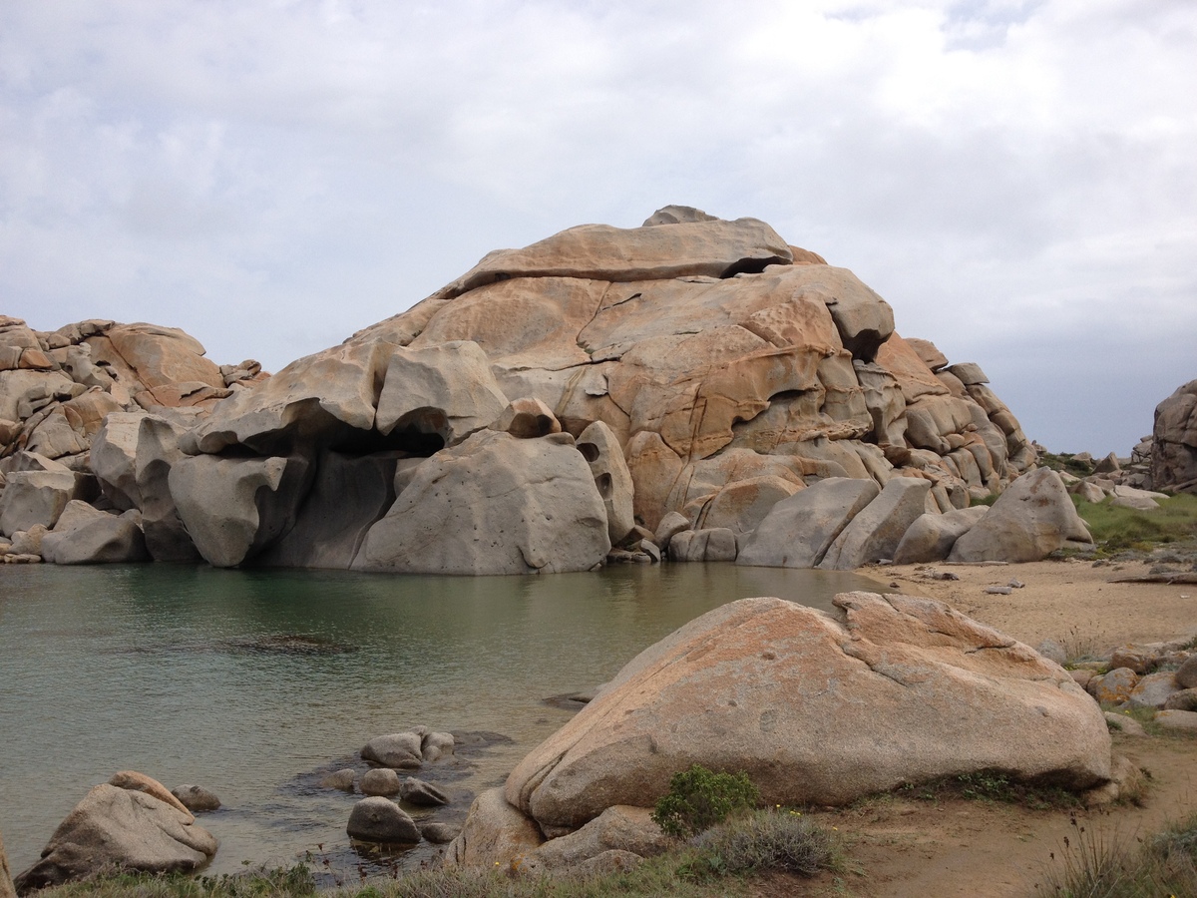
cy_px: 449
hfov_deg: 52.6
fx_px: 1210
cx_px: 598
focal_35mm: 35
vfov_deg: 40.7
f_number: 2.4
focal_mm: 4.28
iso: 64
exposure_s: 1/1314
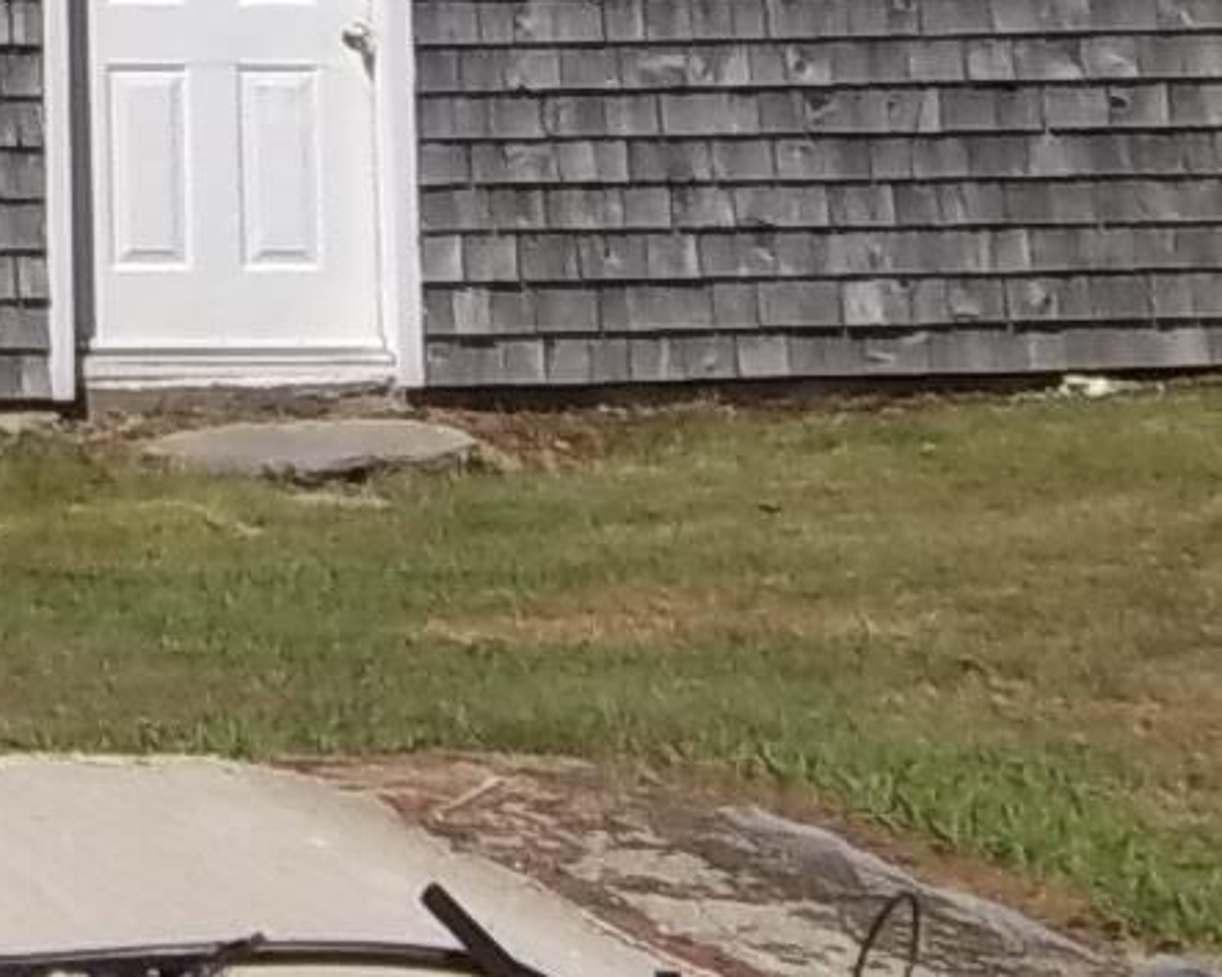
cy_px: -317
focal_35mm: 167
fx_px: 6037
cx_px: -1470
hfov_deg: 10.3
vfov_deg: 9.1
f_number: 10.1
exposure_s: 1/200
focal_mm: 6.6
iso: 80
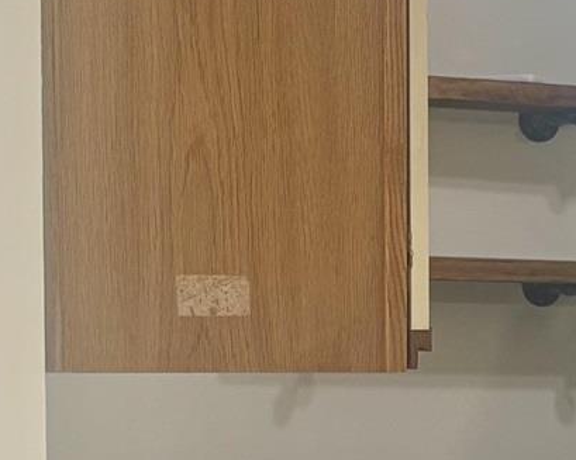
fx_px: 2437
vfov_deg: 10.7
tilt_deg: -4.6
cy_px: 453
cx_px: 984
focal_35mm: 143
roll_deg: -1.1
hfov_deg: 12.5
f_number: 1.6
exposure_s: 1/60
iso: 80
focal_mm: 5.96
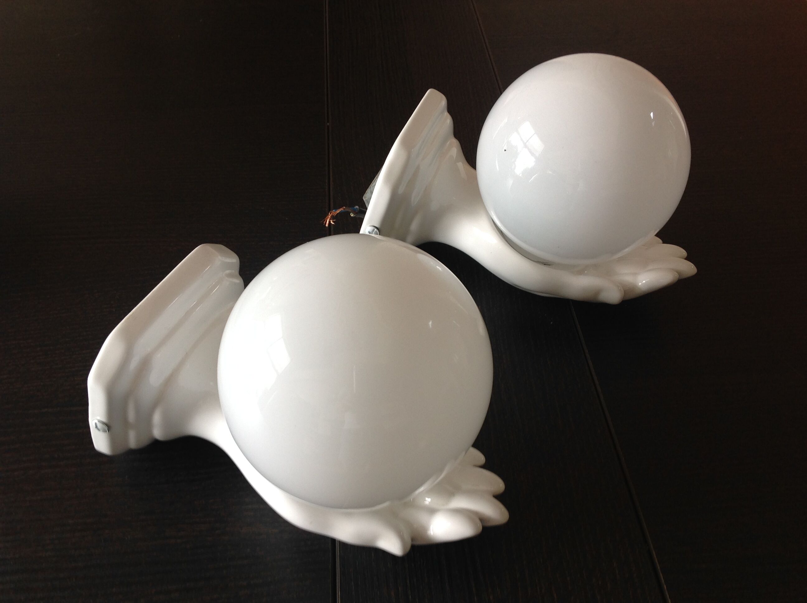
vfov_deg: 40.6
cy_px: 302
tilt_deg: -44.9
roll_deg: +0.4
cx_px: 404
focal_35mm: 35
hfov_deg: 52.7
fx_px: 815
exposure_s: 1/20
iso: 50
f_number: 2.4
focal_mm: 4.28
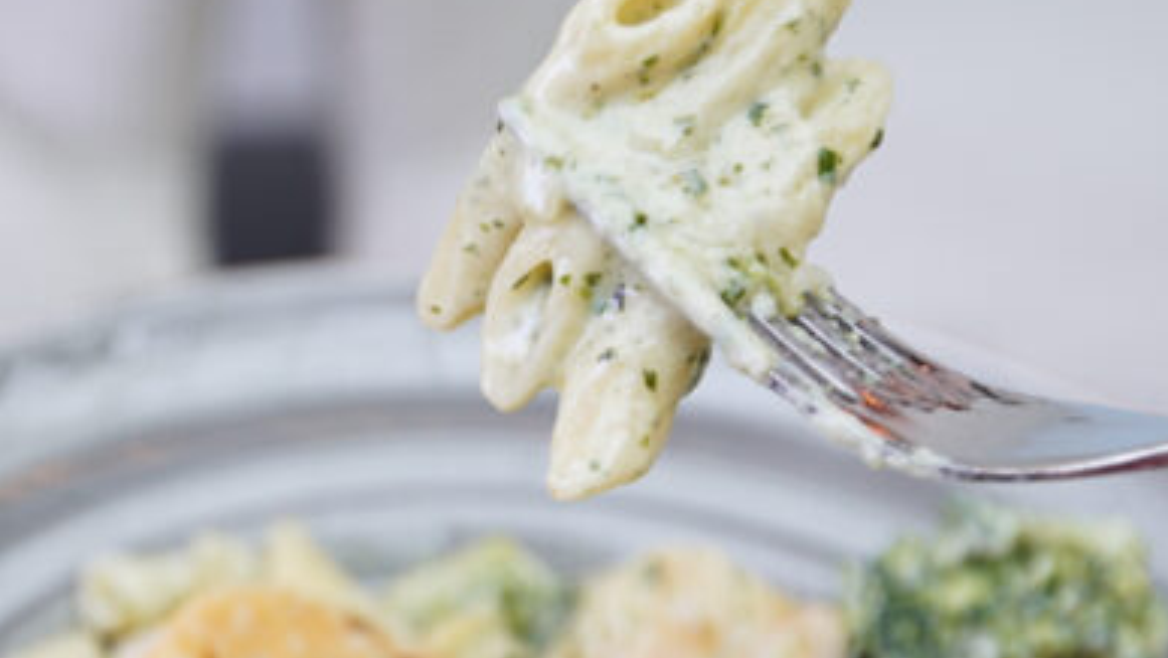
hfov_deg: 21.8
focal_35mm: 97
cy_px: 555
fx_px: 3005
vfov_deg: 12.4
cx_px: 263
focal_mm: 35
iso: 250
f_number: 3.2
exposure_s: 1/100
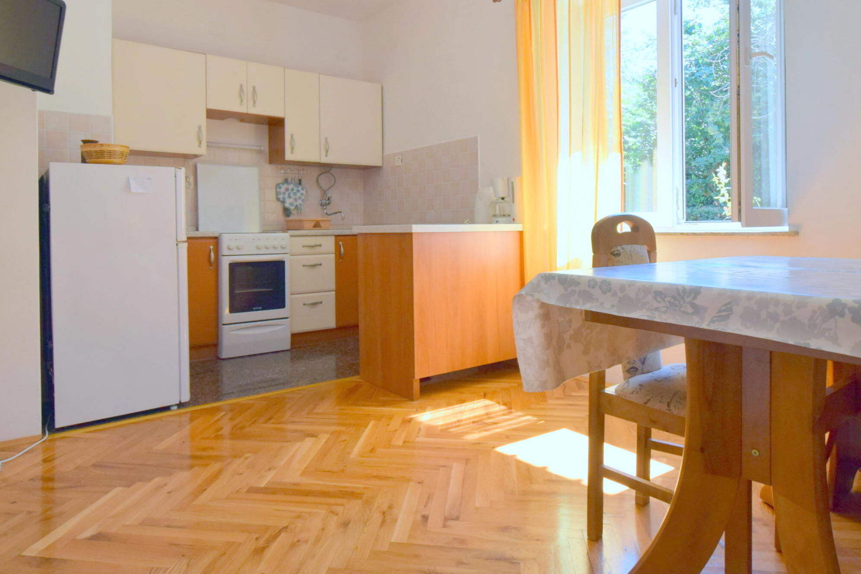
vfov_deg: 67.0
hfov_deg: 89.8
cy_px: 242
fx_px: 430
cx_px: 462
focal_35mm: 18
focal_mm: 10
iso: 400
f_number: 6.3
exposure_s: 1/160
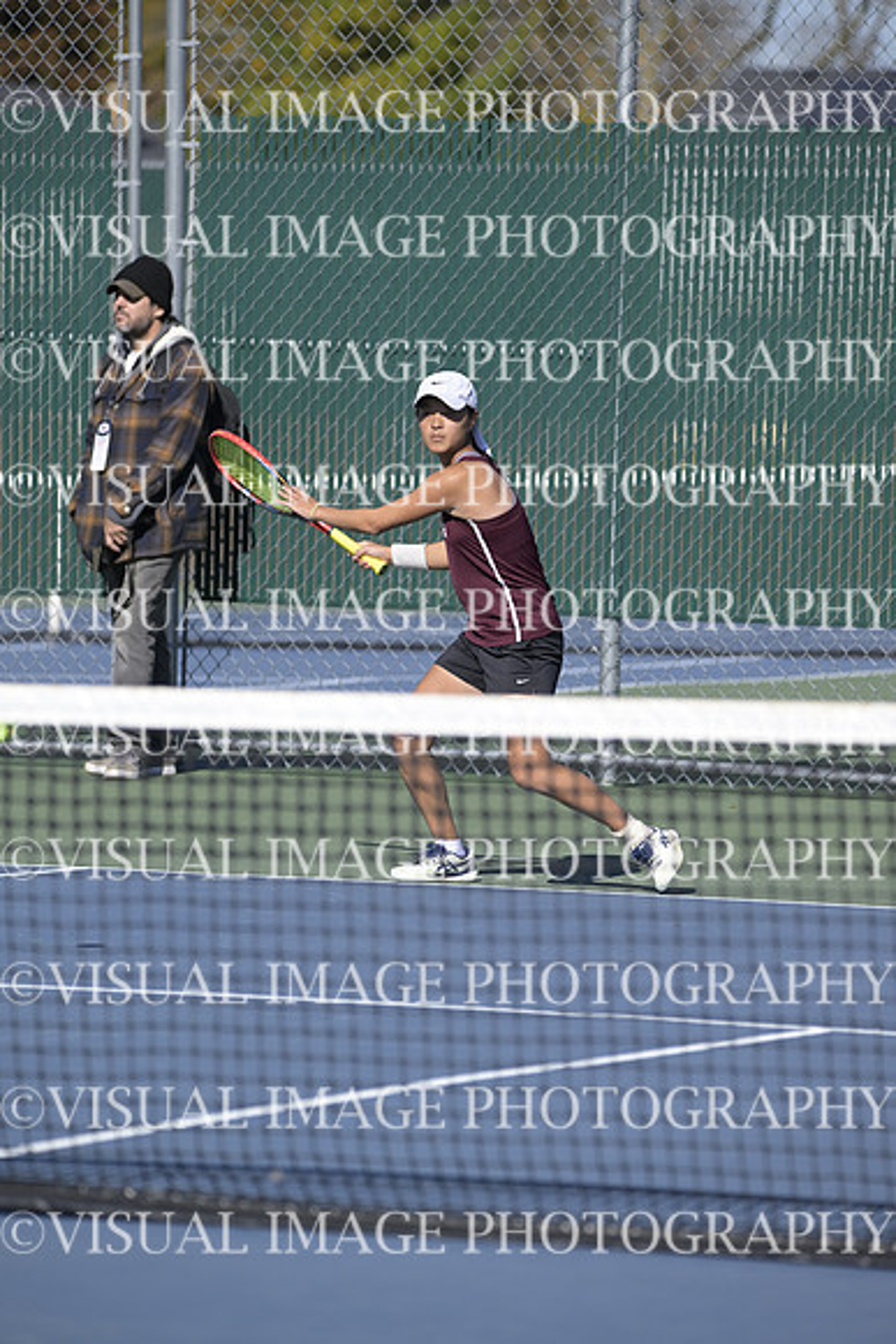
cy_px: 672
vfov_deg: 7.1
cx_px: 448
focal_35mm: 290
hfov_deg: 4.7
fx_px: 10819
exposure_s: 1/3200
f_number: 5.6
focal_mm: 290
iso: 500
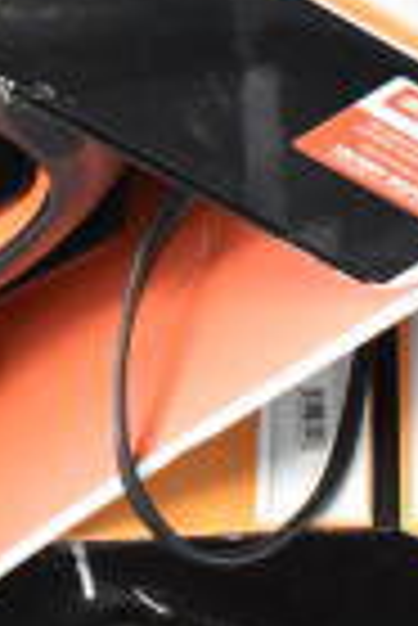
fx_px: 3075
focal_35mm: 177
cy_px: -716
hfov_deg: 7.7
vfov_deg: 10.5
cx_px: -162
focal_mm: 18
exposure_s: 1/30
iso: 2000
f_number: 3.5
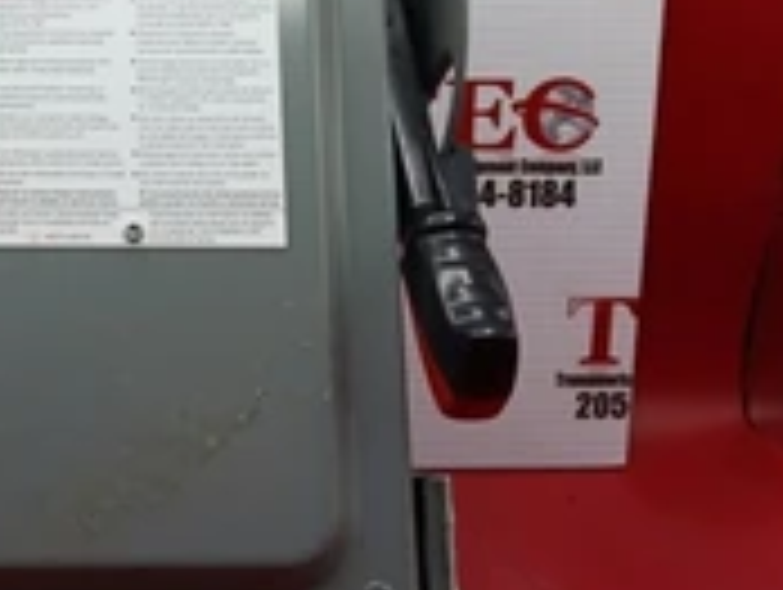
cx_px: 58
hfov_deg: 29.7
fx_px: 1404
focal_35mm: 62
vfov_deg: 23.3
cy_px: 108
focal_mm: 4
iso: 32
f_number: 1.8
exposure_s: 1/100
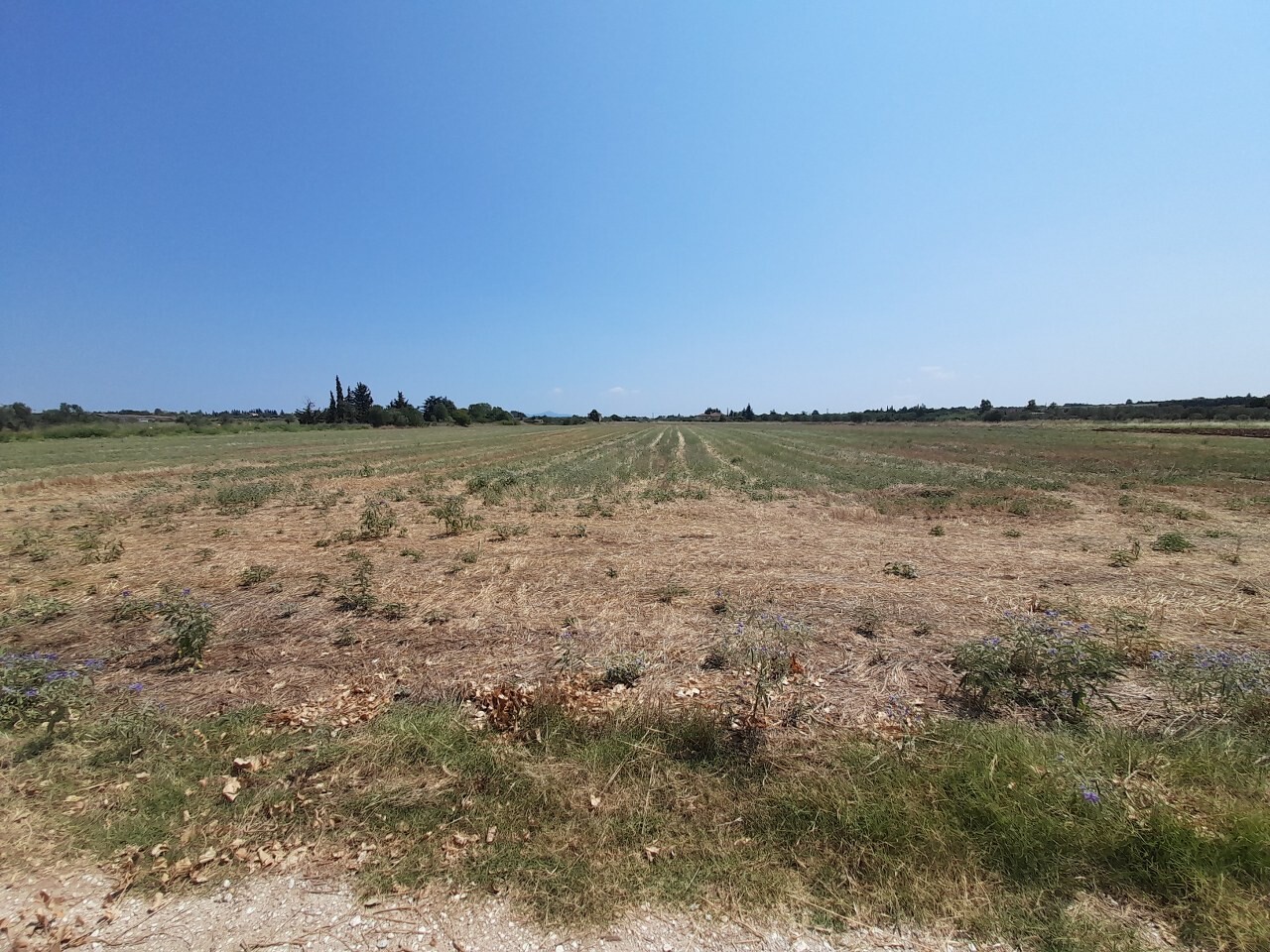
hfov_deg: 106.2
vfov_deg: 89.9
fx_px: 477
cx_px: 635
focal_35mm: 13
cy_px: 476
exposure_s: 1/1721
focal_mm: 1.42
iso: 40
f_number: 2.2
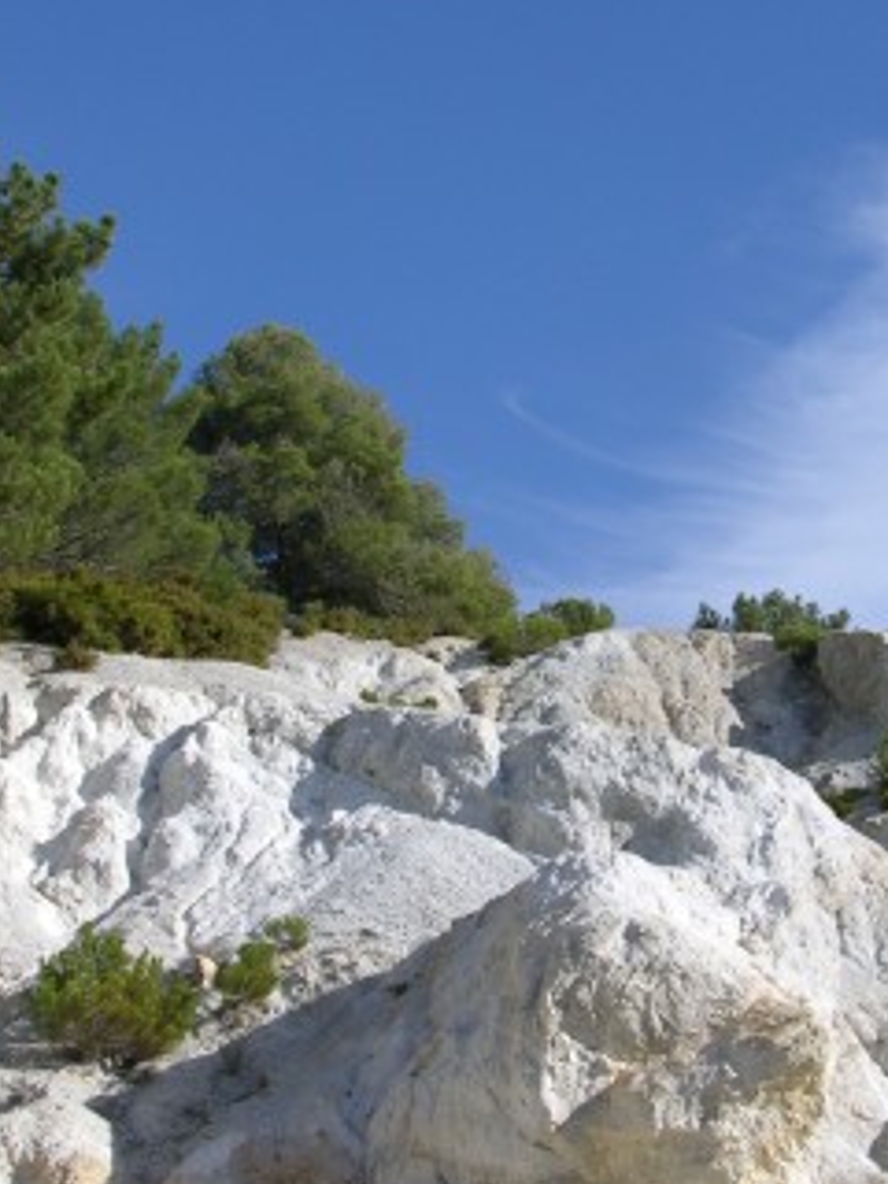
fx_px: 2873
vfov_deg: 23.3
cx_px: 670
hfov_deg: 17.5
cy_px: 551
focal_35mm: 84
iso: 50
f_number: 6.3
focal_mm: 8.9
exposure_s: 1/228
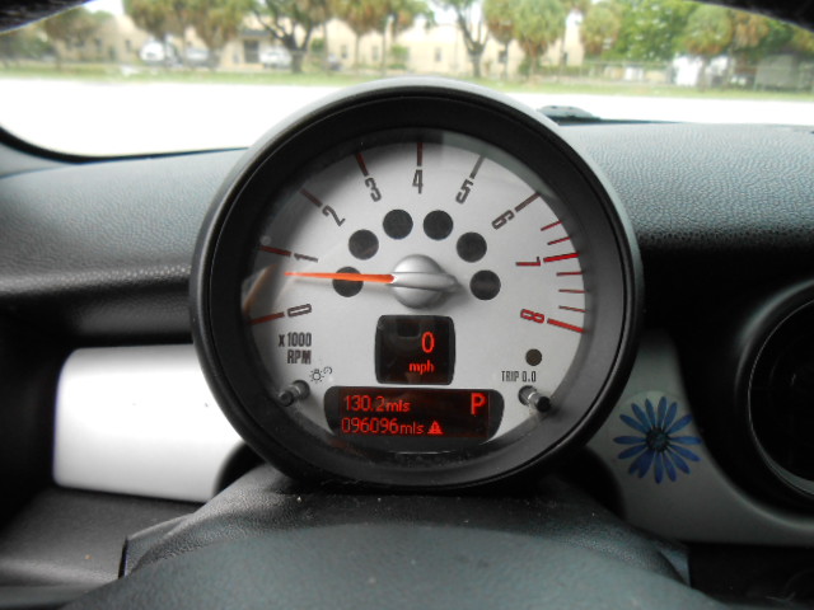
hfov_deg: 67.3
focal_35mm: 26
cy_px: 305
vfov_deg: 53.1
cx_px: 407
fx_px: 611
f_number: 3.5
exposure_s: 1/250
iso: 250
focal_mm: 4.6
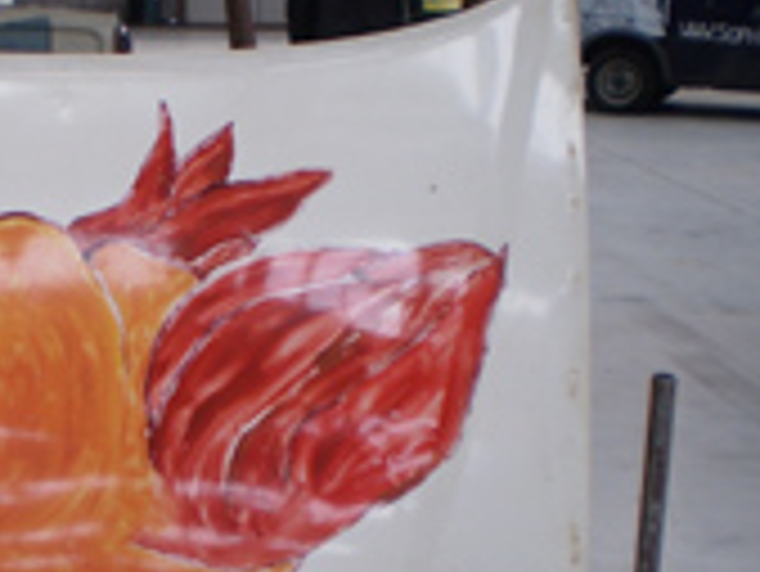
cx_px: 36
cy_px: 437
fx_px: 1868
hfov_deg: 22.3
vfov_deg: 17.3
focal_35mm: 85
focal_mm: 6.3
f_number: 3.1
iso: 64
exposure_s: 1/100
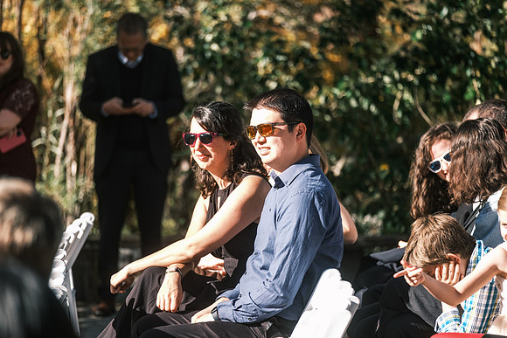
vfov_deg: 6.8
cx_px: 254
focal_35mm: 202
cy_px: 169
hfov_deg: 10.2
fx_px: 2845
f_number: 2.8
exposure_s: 1/500
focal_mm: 134.4
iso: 200
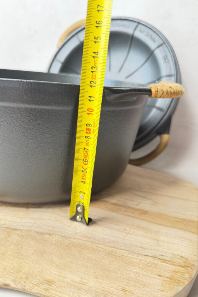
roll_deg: -5.1
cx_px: 93
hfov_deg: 49.5
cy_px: 154
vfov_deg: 69.4
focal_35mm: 26
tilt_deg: -19.3
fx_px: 214
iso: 250
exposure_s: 1/50
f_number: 1.78
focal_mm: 6.76
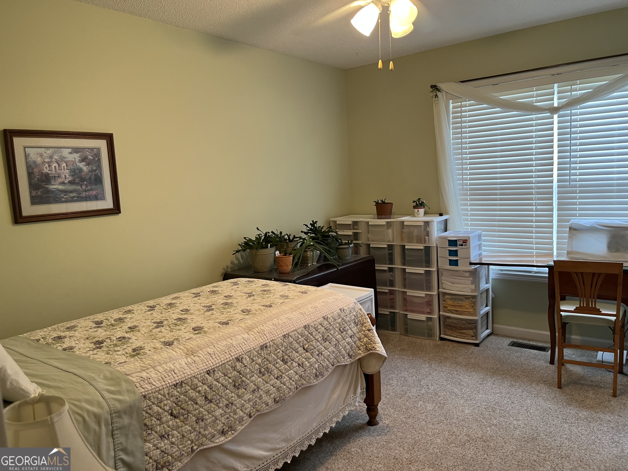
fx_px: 472
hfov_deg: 67.3
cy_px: 236
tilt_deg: -8.0
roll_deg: +3.5
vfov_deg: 53.1
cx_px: 314
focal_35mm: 26
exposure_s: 1/60
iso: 80
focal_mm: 5.1
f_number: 1.6
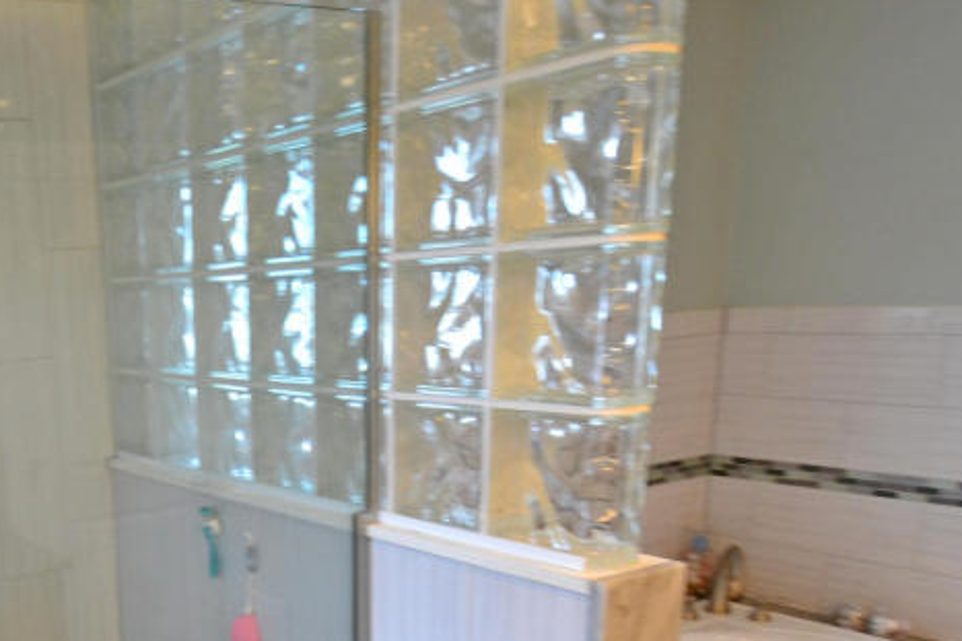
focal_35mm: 37
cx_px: 119
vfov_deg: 33.8
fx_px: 988
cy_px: 585
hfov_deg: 47.3
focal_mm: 10
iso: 900
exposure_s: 1/60
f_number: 3.5
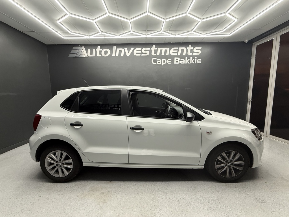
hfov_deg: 102.1
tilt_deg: -6.3
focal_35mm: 14
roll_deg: +0.4
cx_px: 144
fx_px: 117
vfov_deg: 85.7
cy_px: 108
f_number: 2.2
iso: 200
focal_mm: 2.22
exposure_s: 1/99
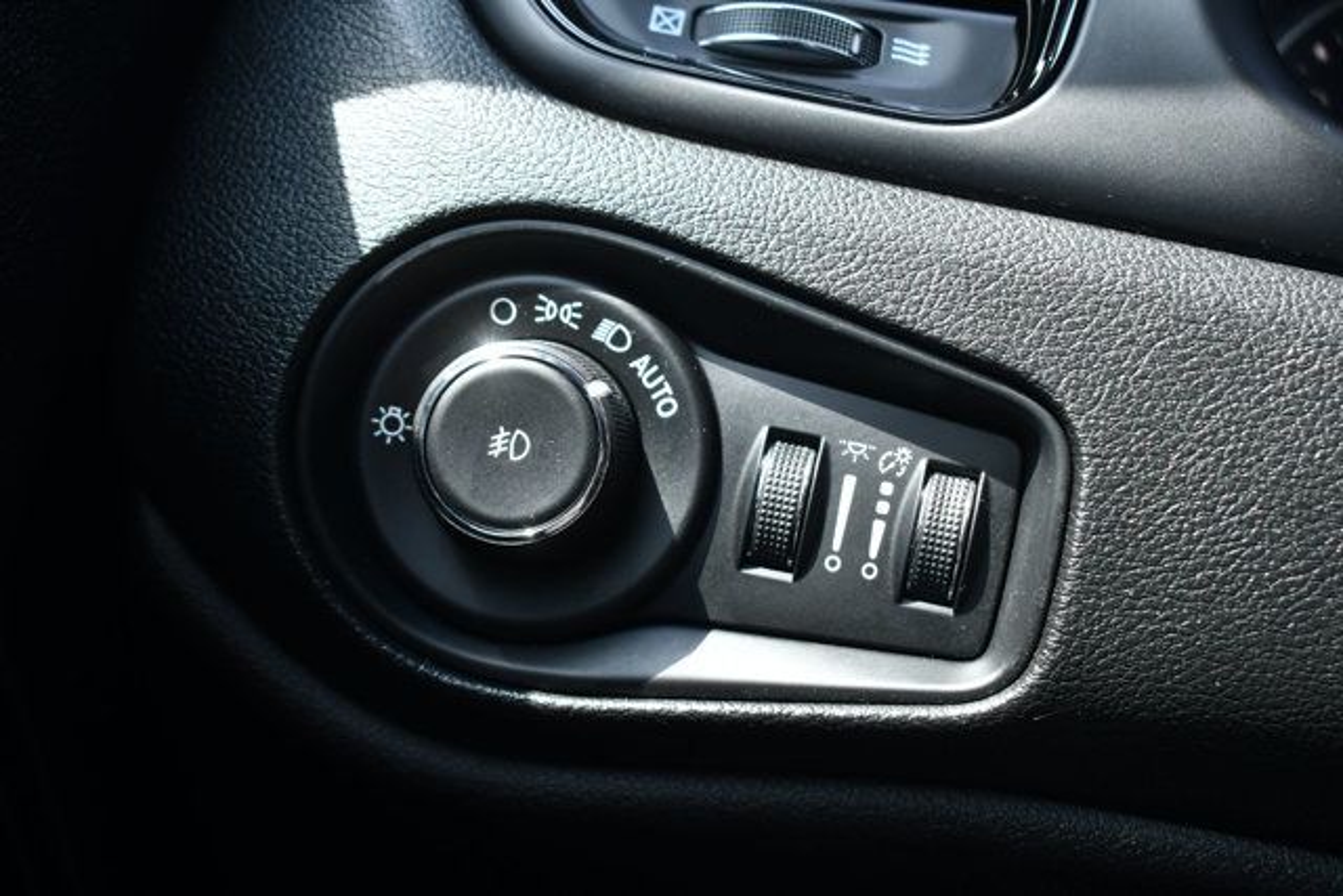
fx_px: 2015
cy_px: 448
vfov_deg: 25.1
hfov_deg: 36.9
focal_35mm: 54
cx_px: 672
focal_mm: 36
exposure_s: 1/250
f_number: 5.6
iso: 320
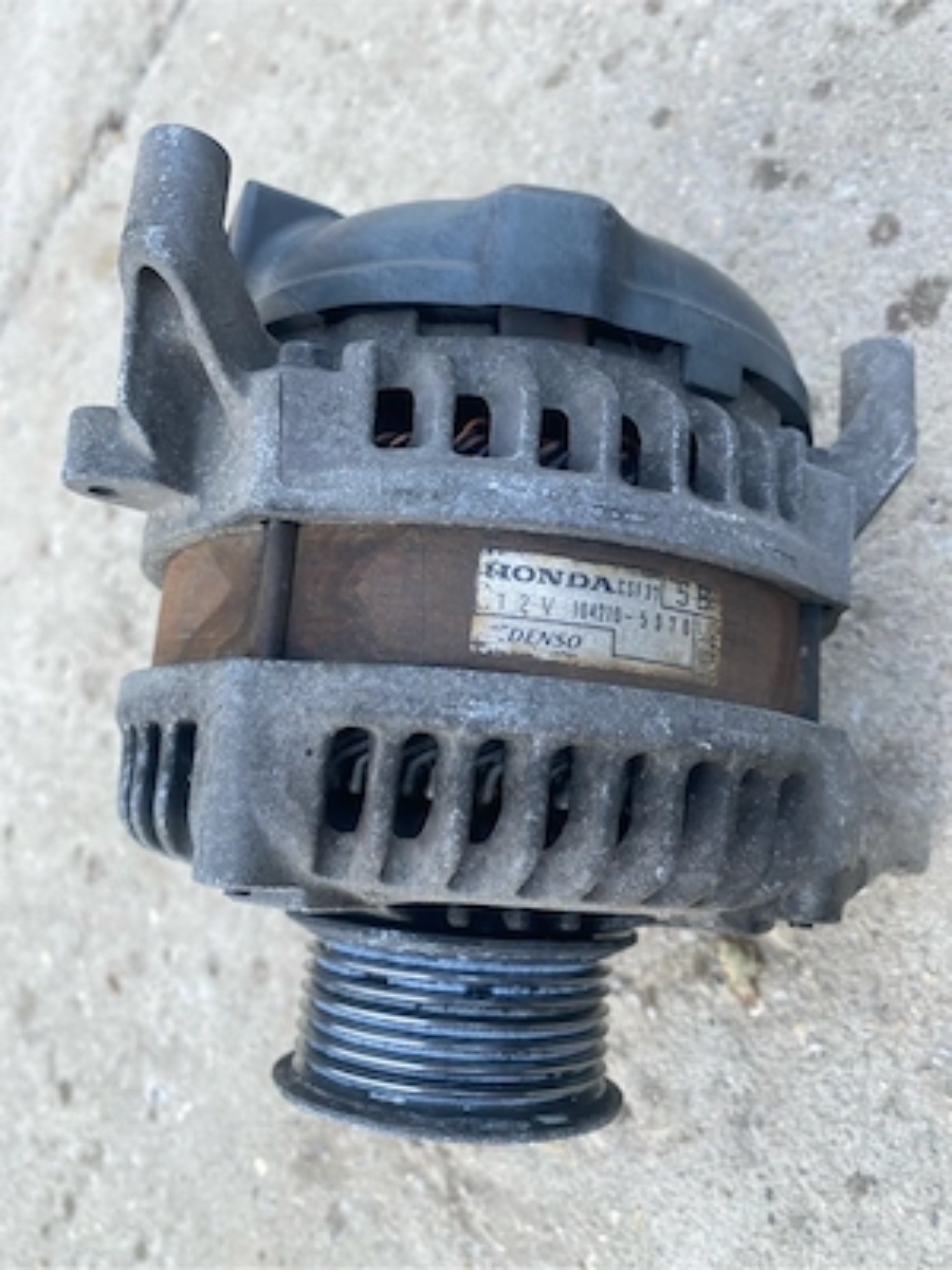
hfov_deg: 53.1
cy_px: 635
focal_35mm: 26
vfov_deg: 67.3
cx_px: 476
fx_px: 953
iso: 40
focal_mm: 4.25
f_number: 1.8
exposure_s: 1/122
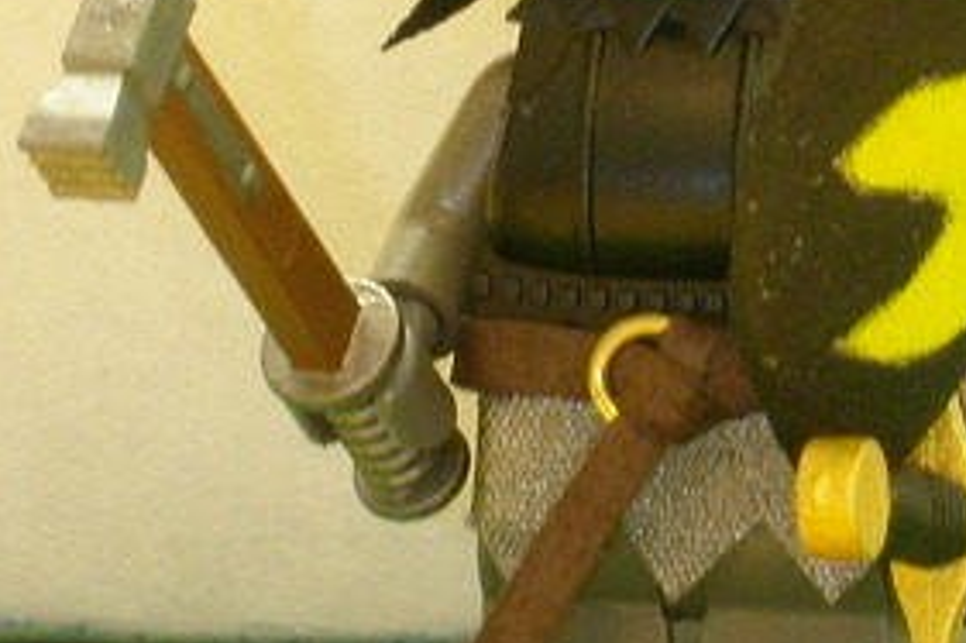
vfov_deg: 5.2
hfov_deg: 7.8
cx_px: 708
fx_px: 7053
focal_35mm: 263
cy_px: 113
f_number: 8
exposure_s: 1
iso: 200
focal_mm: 16.8
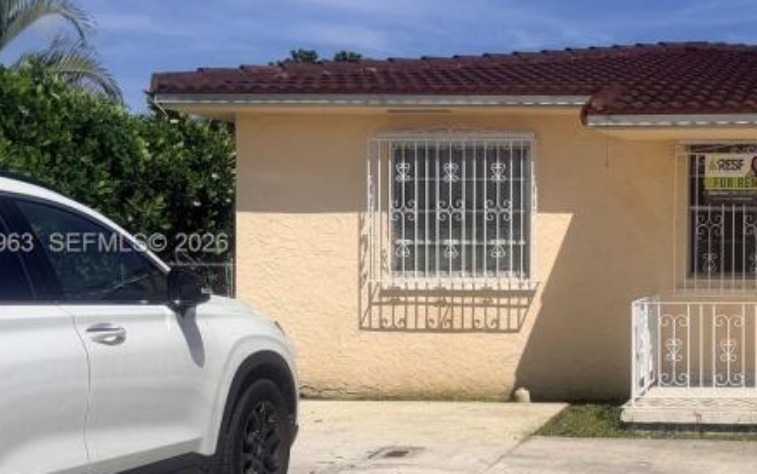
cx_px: 738
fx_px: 1156
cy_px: 245
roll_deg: +0.3
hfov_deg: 33.5
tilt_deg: +0.4
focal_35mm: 56
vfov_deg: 23.2
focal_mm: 6.76
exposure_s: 1/10309
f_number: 1.78
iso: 80
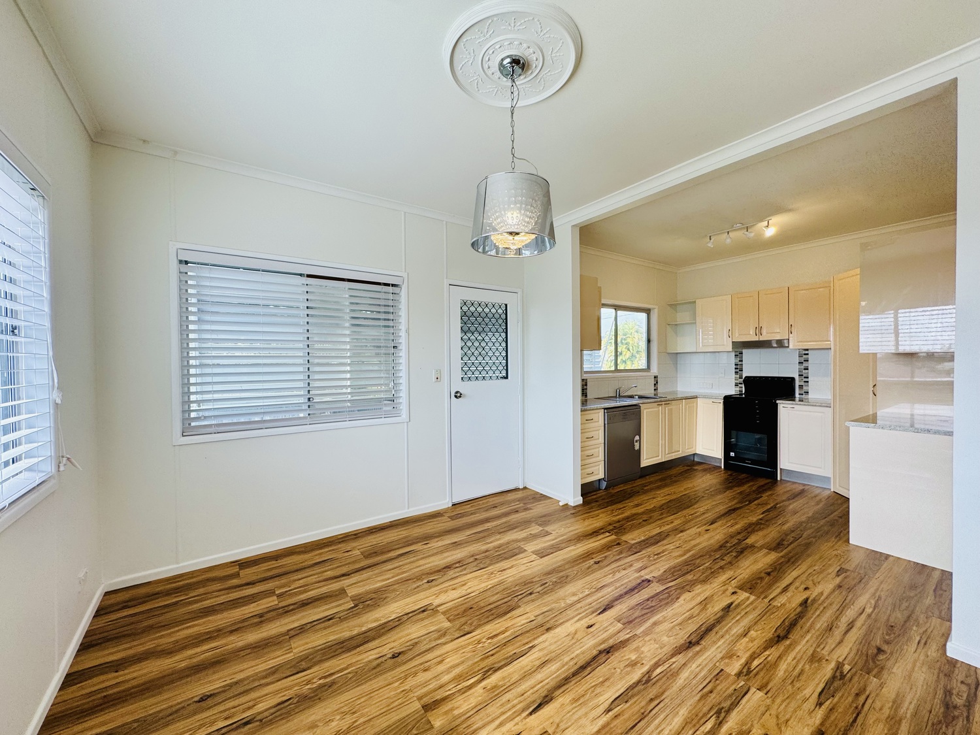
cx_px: 490
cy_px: 368
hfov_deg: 102.1
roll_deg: +1.0
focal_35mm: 14
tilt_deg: -0.2
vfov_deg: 85.7
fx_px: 396
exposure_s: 1/143
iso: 40
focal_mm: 2.22
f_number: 2.2
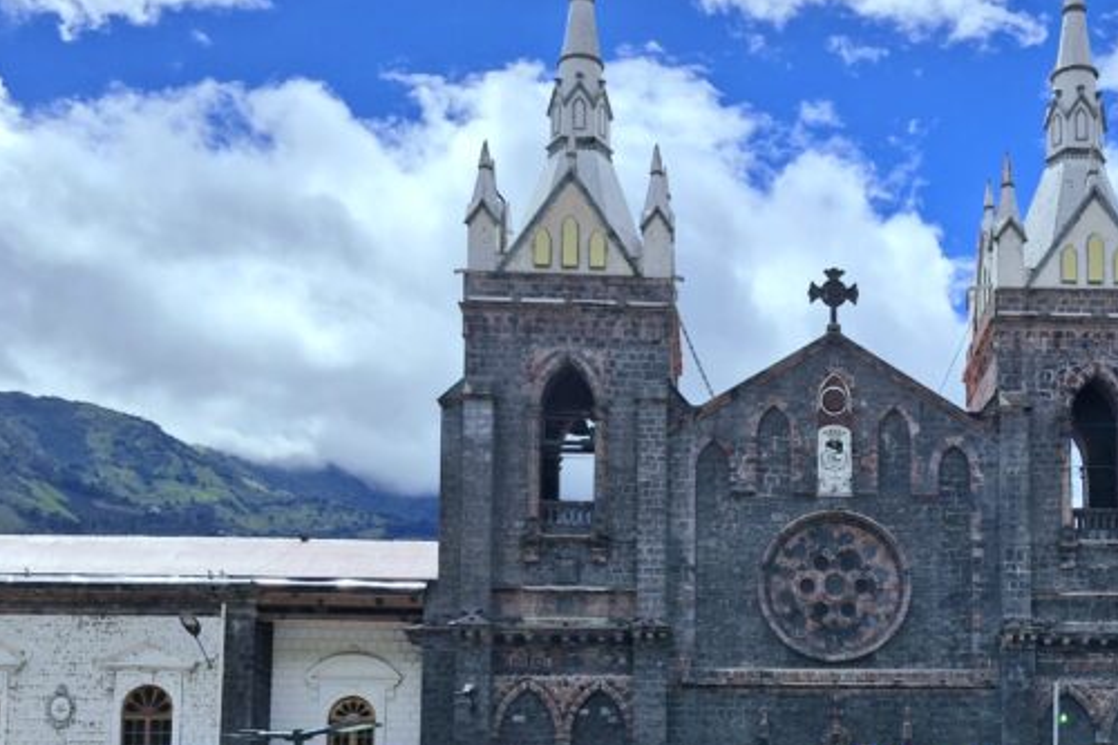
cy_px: 707
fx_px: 1521
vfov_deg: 26.3
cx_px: 841
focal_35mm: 49
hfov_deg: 39.3
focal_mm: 5.54
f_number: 1.8
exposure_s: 1/3333
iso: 50
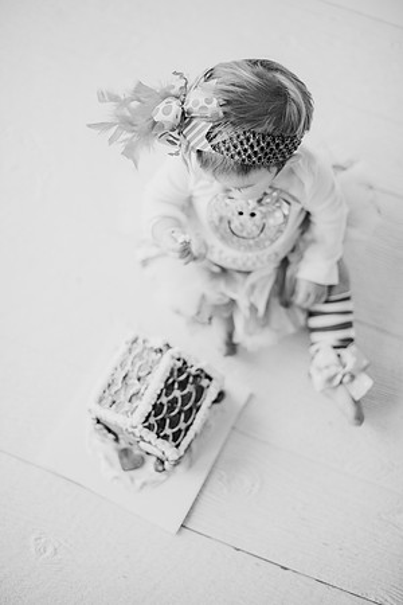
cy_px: 302
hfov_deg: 27.0
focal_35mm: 50
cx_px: 202
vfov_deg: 39.6
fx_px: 840
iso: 640
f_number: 1.8
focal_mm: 50
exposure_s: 1/640
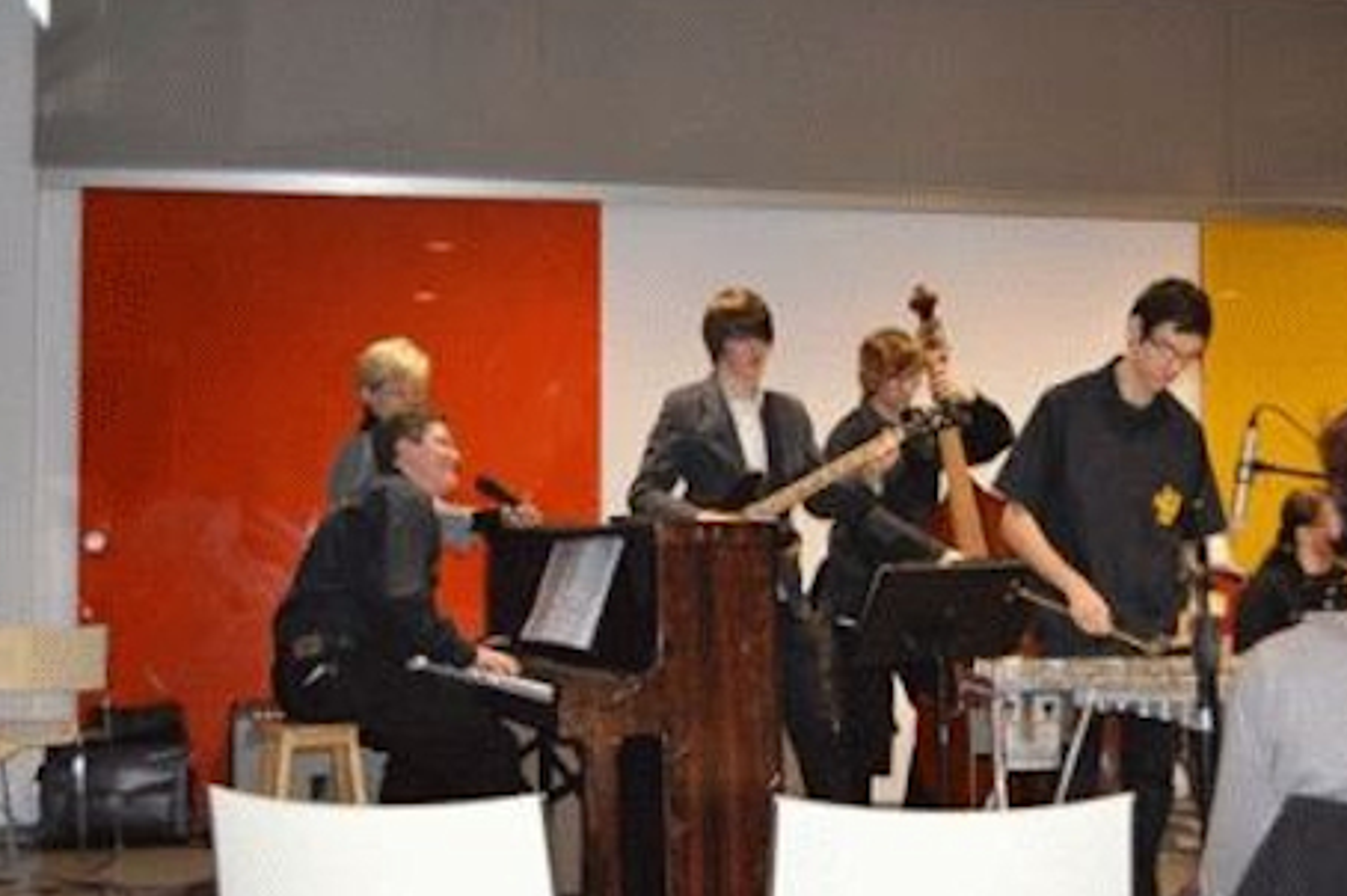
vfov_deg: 26.9
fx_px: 1869
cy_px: 484
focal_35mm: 50
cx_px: 671
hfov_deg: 39.6
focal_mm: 28
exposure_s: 1/60
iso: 3200
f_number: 4
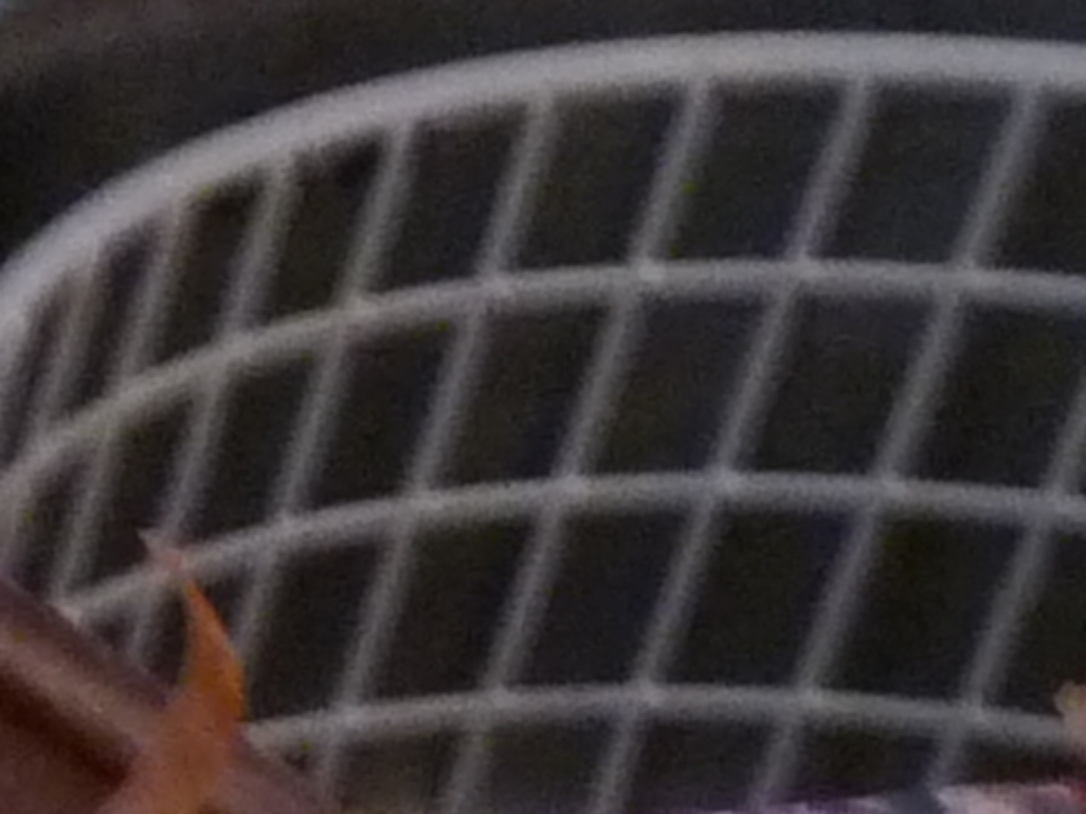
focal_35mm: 204
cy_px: 1898
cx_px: -2129
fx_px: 6398
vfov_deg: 6.9
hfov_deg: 8.3
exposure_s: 1/15
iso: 400
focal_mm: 4.8
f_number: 2.8
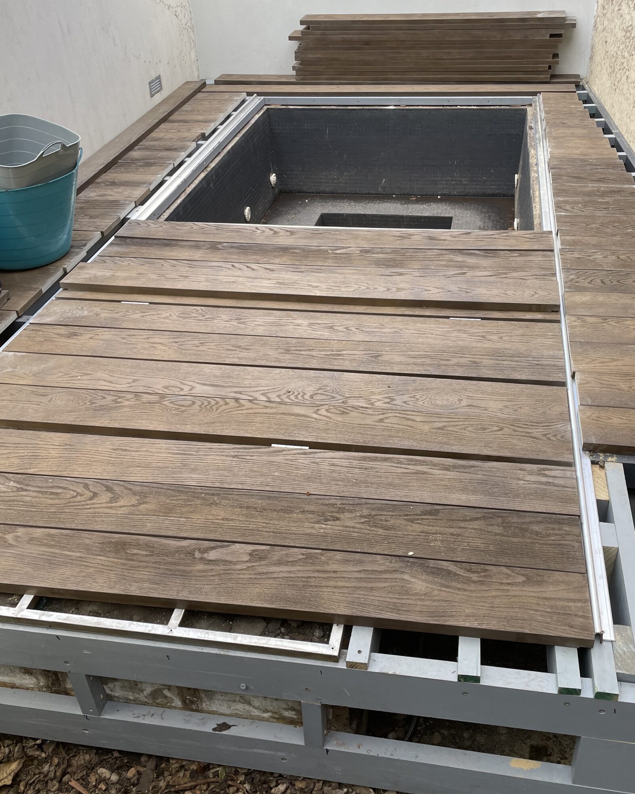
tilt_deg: -34.6
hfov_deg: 44.4
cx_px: 358
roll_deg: +2.5
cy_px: 383
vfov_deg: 54.2
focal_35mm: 33
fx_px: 775
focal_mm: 4.2
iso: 32
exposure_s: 1/449
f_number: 1.6
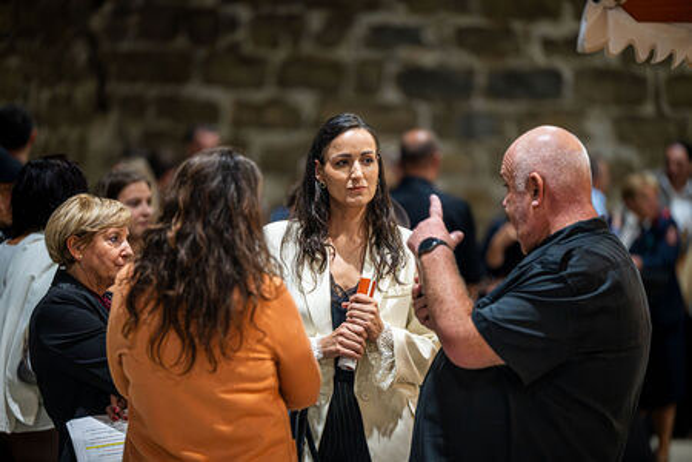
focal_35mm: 201
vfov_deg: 6.8
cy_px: 231
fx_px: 3856
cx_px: 346
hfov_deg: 10.3
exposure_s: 1/250
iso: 4500
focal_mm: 200
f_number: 2.8
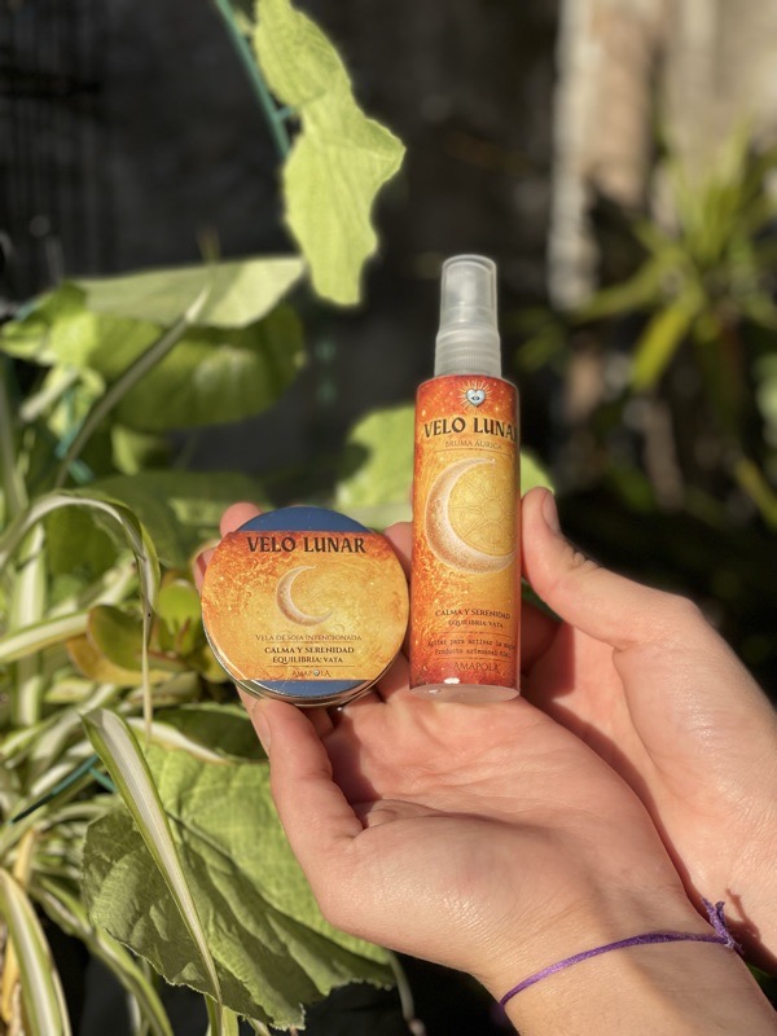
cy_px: 518
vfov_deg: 36.8
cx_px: 388
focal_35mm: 52
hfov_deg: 28.0
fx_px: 1556
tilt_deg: -7.8
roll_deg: +0.3
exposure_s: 1/1916
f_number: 2
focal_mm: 6
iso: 32
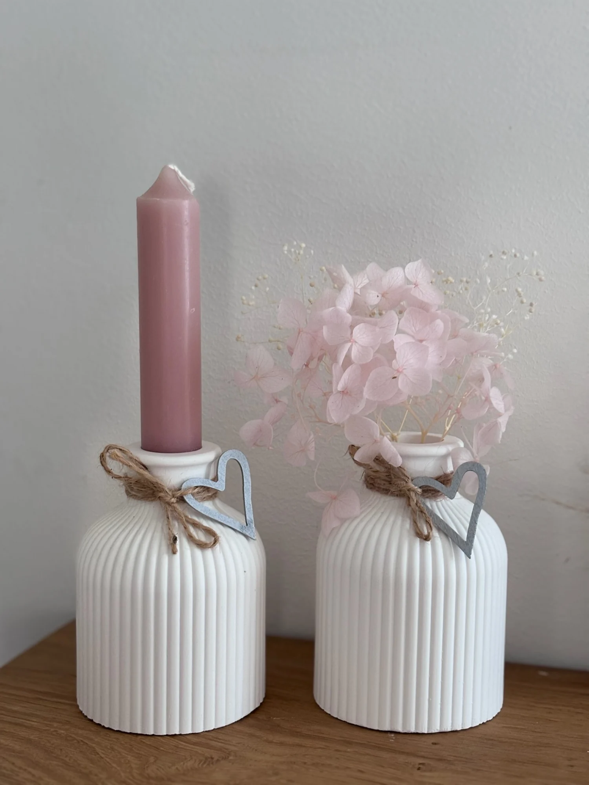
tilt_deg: -7.3
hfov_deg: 28.0
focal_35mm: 52
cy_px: 392
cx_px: 294
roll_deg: -1.3
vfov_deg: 36.8
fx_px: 1180
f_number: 1.6
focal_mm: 5.96
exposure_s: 1/55
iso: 160
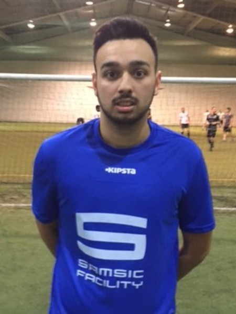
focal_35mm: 29
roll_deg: -1.0
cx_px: 118
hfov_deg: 48.2
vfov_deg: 61.7
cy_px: 157
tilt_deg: -8.5
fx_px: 264
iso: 400
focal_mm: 4.15
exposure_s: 1/17
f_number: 2.2
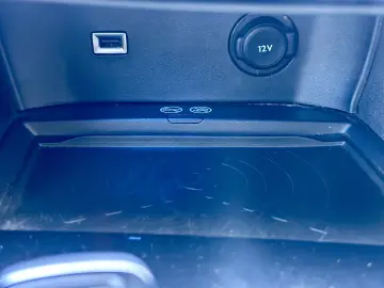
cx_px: 192
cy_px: 144
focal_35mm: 48
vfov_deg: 30.3
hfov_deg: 39.7
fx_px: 532
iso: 800
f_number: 1.78
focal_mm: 6.86
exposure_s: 1/30
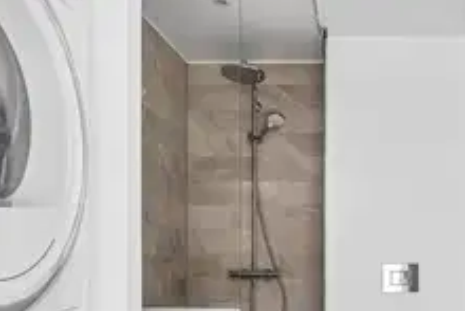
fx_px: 517
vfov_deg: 32.1
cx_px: 349
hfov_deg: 46.7
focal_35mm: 40
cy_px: 271
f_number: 9
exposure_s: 1/1.67
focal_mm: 14
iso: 250
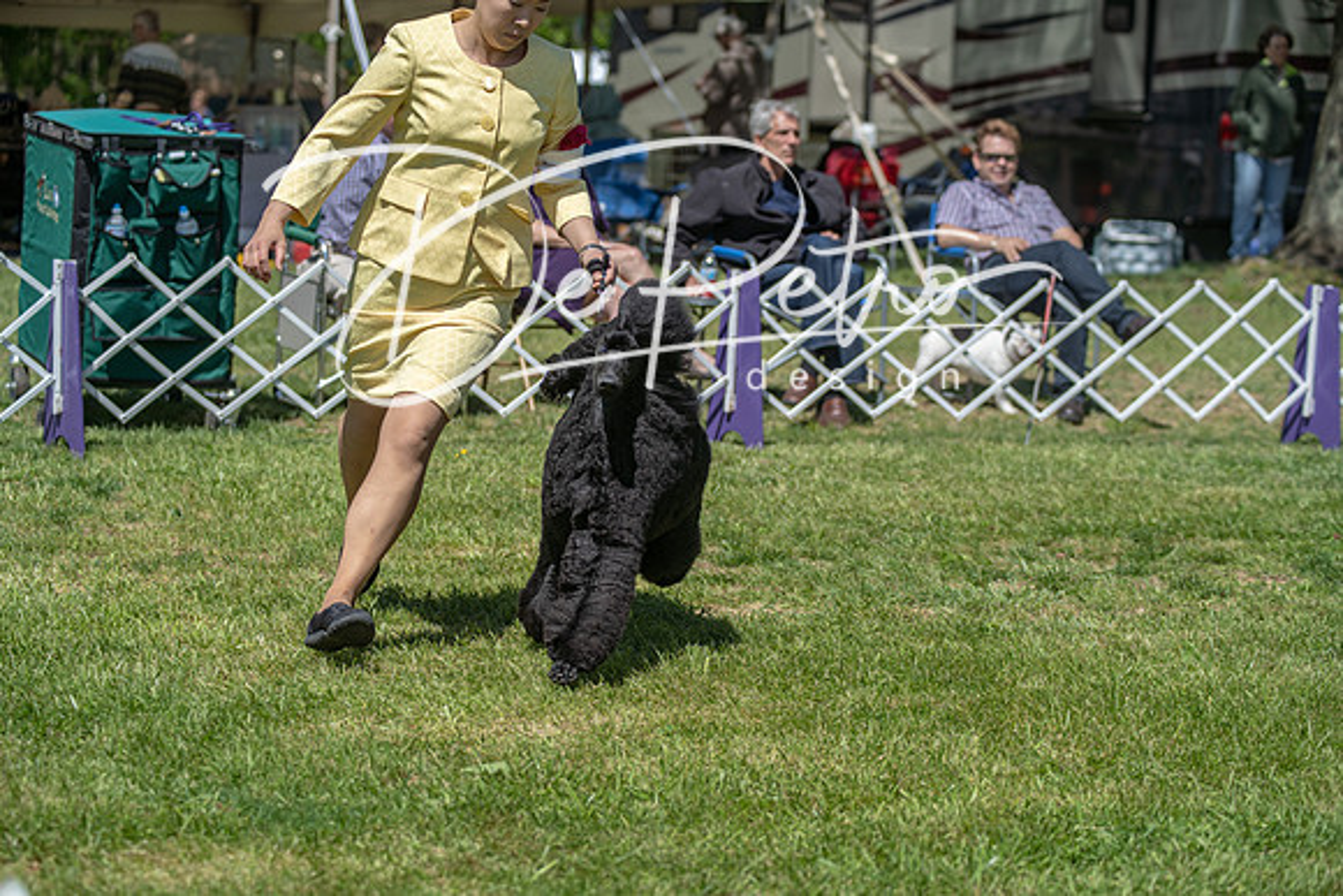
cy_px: 448
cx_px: 672
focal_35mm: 90
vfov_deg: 15.2
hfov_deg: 22.6
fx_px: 3358
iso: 125
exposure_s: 1/1000
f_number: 4
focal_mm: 90
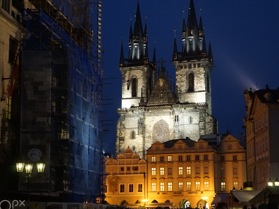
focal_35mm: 69
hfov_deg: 28.1
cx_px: 166
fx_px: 556
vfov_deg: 21.3
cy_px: 103
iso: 12800
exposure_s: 1/50
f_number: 4.5
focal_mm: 49
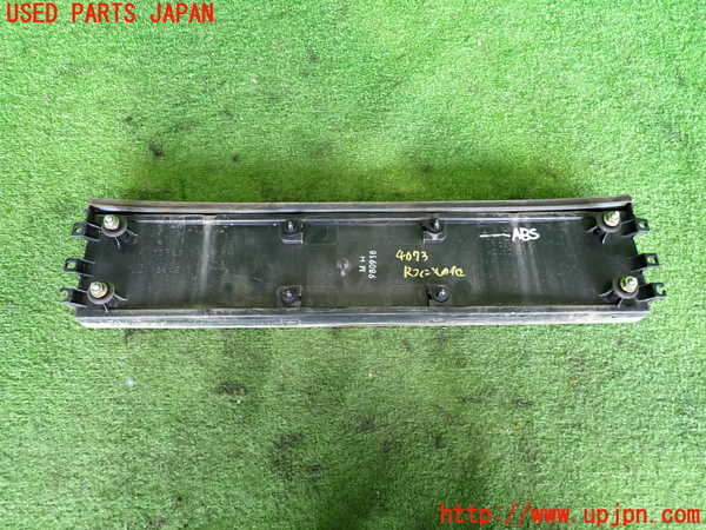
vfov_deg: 54.9
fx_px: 510
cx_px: 353
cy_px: 265
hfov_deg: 69.4
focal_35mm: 25
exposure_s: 1/30
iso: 400
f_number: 2
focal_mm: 4.5
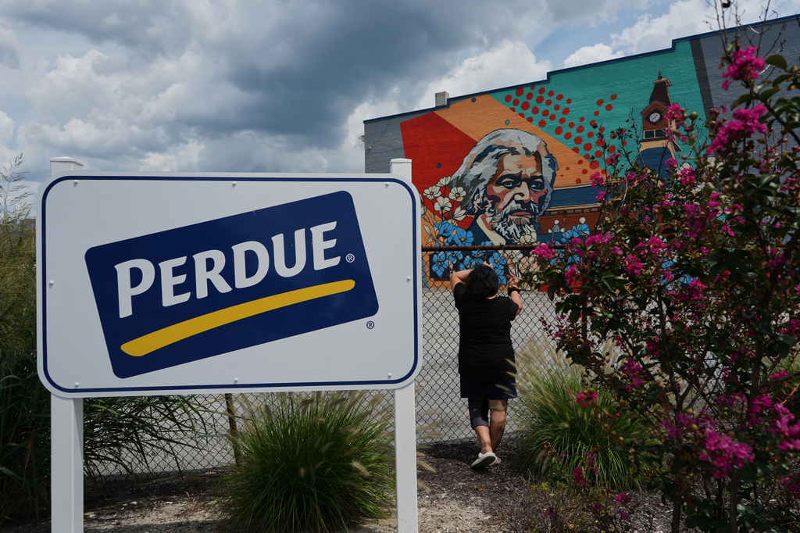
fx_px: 533
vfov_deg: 53.1
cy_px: 266
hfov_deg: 73.8
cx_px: 400
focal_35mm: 24
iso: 80
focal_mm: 24
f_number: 7.1
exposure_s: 1/400
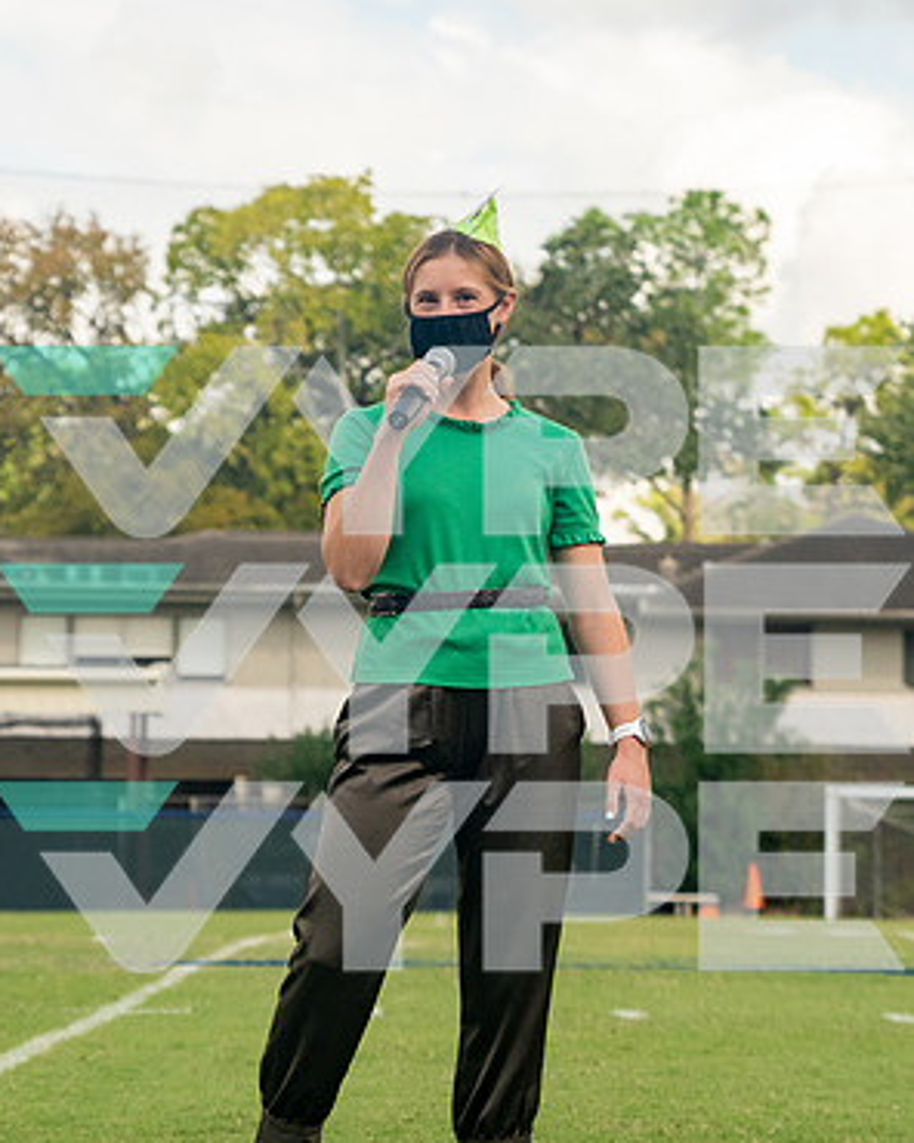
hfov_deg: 9.9
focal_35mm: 155
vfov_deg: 12.4
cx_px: 133
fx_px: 5241
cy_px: 757
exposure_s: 1/800
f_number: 3.5
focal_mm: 67
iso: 800
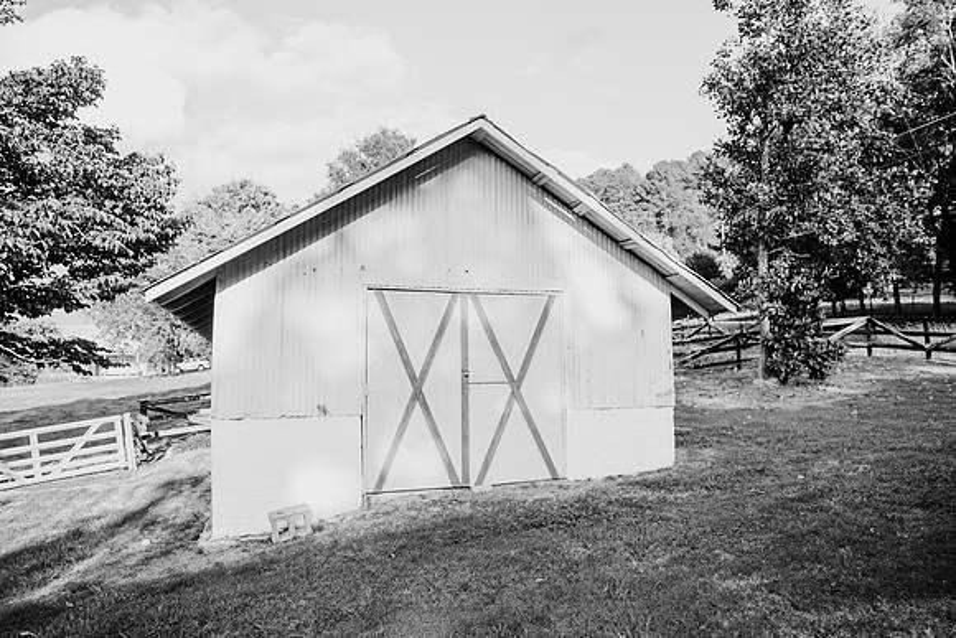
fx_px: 665
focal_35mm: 25
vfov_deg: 51.3
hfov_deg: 71.4
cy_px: 319
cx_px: 490
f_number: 2.8
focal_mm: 24
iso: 160
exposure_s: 1/640
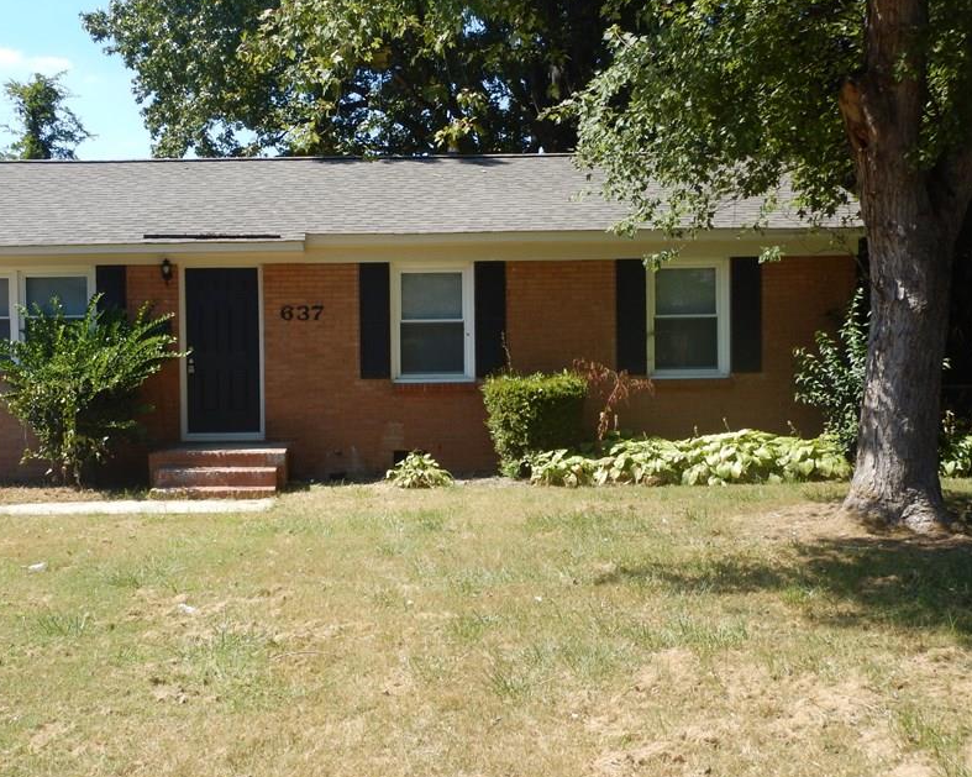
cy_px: 379
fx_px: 1352
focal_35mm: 47
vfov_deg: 32.1
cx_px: 364
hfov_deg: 39.3
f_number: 4.2
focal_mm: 6.6
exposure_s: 1/400
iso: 125
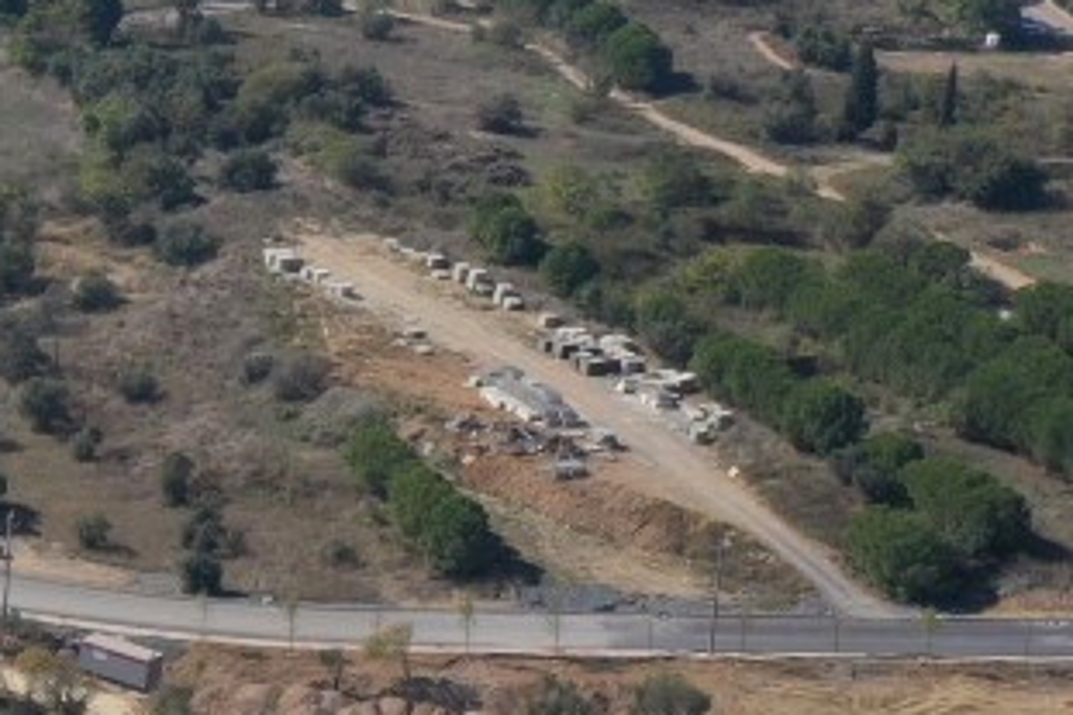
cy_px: 667
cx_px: -990
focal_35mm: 146
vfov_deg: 9.3
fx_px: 4349
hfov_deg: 12.6
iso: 100
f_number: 6.3
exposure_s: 1/500
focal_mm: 10.26
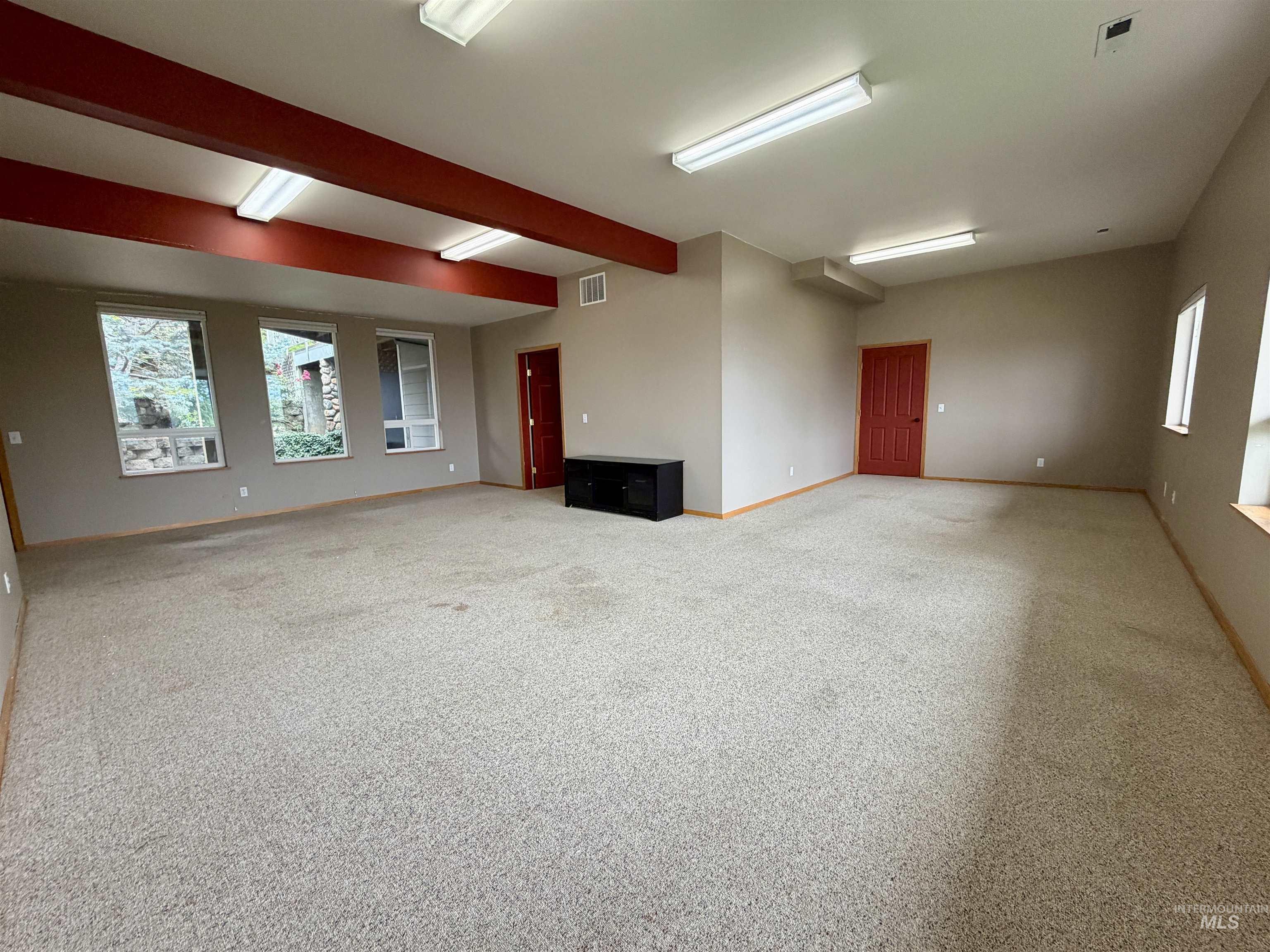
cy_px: 476
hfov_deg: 102.1
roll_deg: +1.5
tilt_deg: -7.9
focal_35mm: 14
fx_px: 514
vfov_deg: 85.7
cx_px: 635
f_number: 2.2
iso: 200
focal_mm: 2.22
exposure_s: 1/120
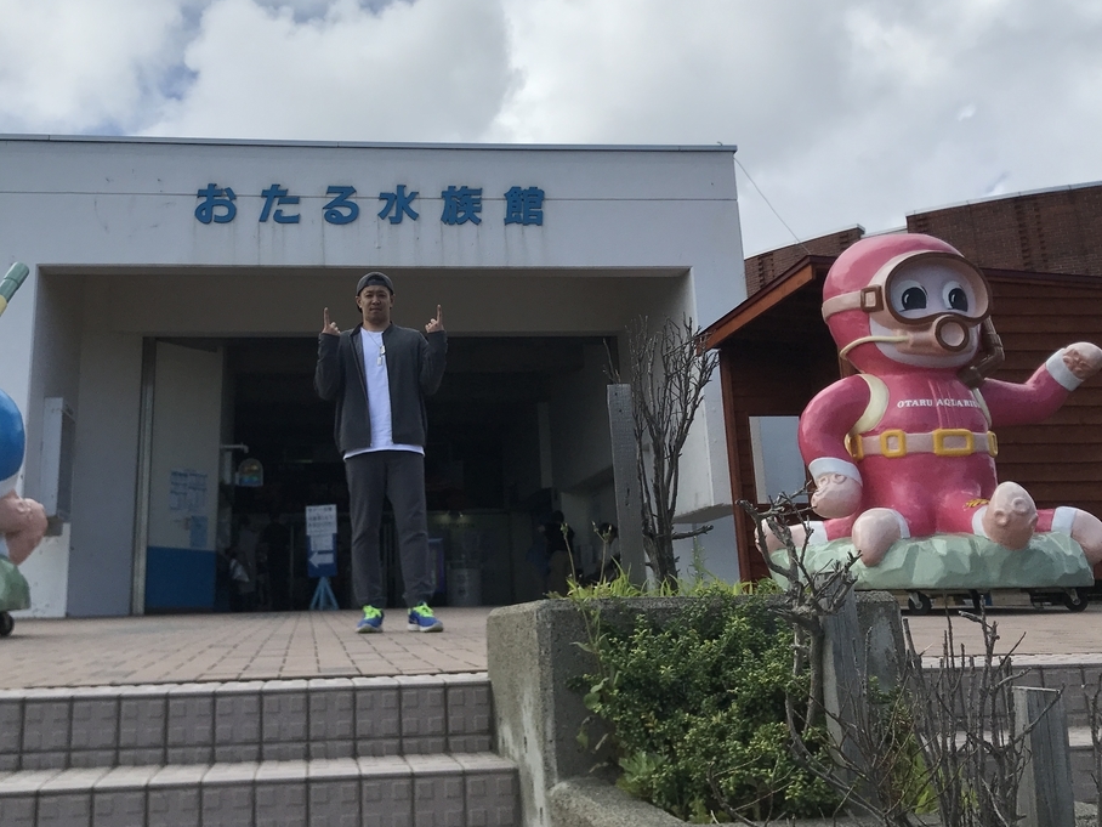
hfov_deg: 49.8
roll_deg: +1.6
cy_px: 312
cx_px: 432
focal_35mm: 37
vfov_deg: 38.4
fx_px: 1178
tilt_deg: +17.0
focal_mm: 3.99
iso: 20
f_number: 1.8
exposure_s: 1/4566
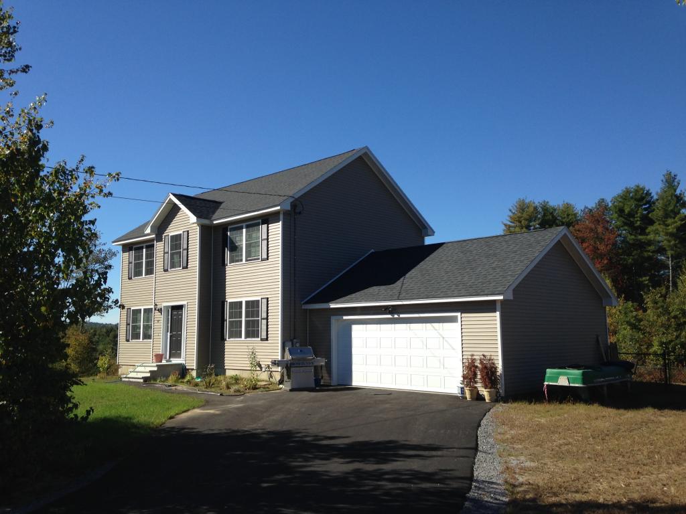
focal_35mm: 33
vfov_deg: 42.9
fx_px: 654
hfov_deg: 55.4
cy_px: 257
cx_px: 343
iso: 50
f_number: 2.4
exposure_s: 1/1427
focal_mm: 4.12
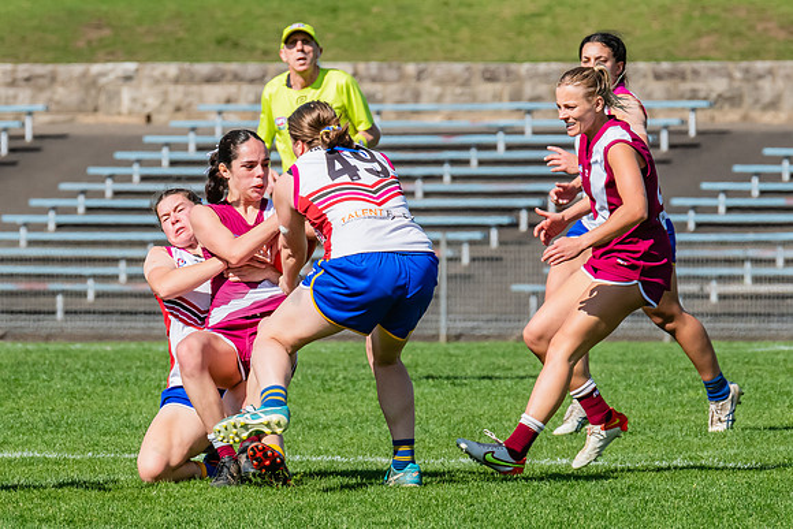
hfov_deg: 3.1
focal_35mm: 675
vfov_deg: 2.0
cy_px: 285
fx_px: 14867
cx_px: 215
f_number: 11
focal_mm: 360
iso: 800
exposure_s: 1/1250
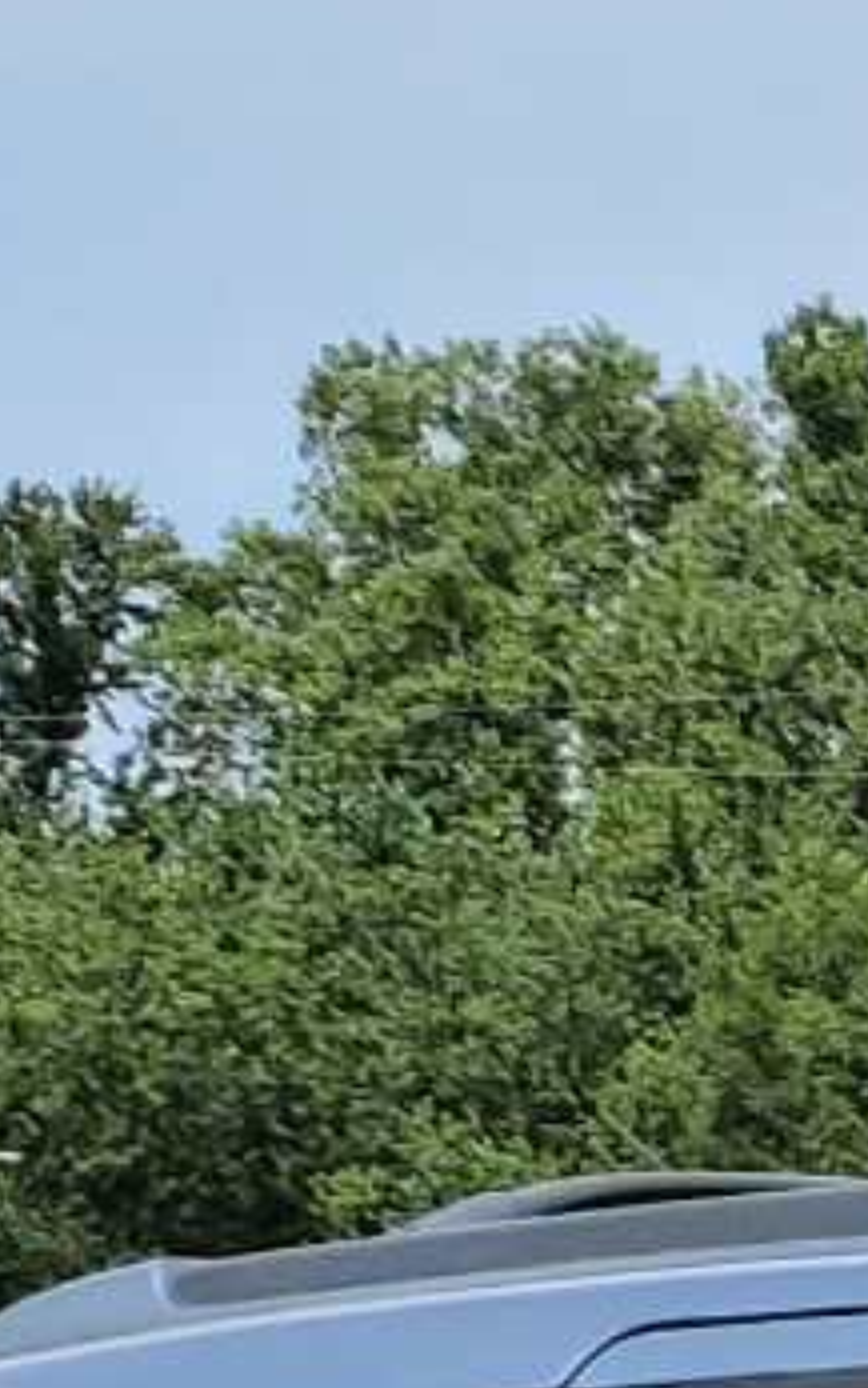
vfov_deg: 10.2
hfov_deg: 5.9
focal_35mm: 192
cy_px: 2688
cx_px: 3322
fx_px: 7264
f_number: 2.4
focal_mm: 4.3
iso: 50
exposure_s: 1/1429
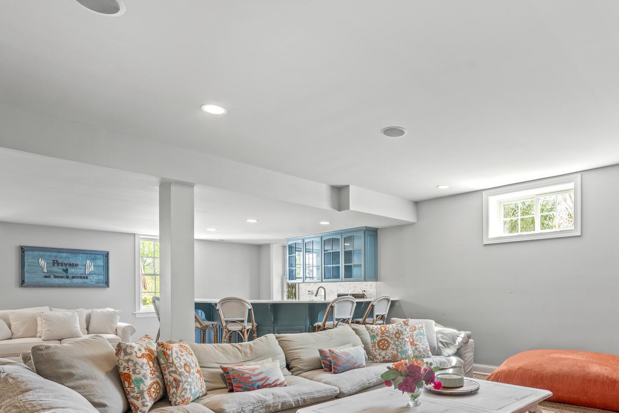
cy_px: 295
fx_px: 395
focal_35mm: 23
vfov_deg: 53.3
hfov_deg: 74.3
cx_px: 399
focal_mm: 14
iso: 640
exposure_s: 1/8
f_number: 7.1
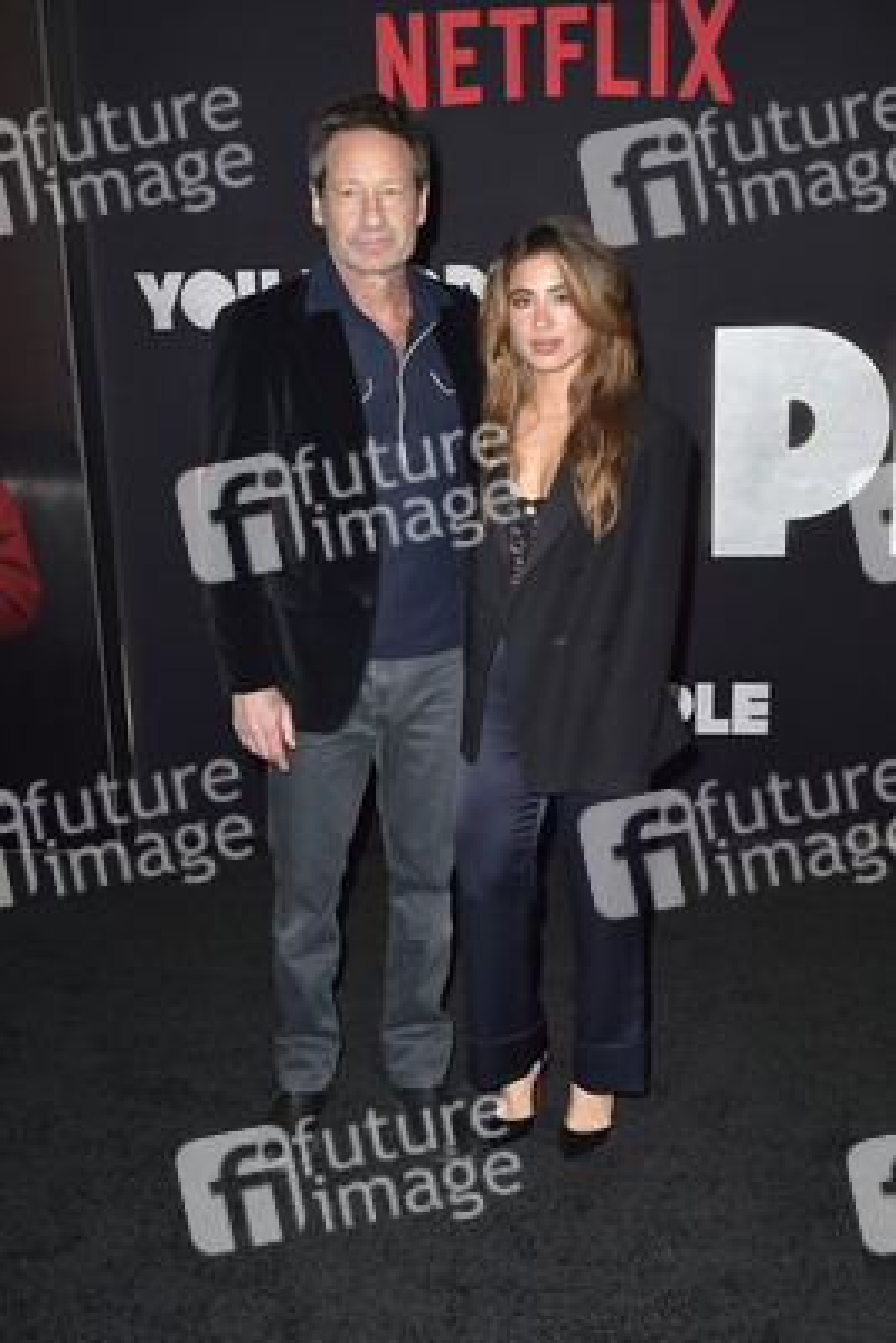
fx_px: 1343
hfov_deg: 36.9
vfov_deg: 53.1
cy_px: 672
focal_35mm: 36
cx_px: 448
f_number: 6.3
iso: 500
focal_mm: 36
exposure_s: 1/250
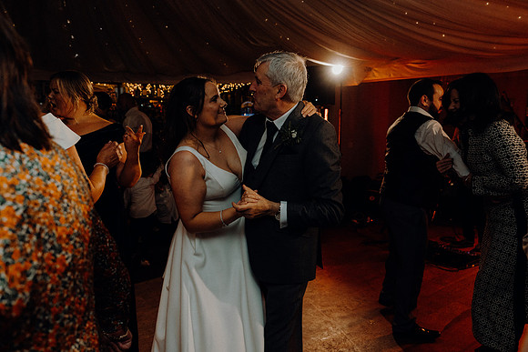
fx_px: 411
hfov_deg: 65.5
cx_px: 264
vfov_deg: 46.4
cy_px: 176
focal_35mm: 28
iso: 2500
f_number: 3.5
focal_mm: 28
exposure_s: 1/160
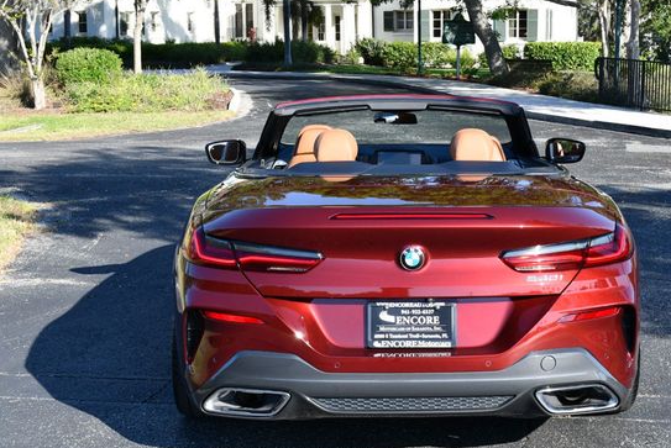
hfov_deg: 30.4
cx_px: 394
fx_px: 1231
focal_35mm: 66
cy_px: 227
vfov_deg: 20.6
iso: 200
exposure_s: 1/250
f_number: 6.3
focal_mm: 28
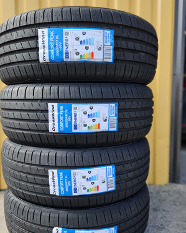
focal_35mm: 30
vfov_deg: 58.3
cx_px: 87
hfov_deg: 48.5
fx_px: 207
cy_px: 140
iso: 32
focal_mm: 5.4
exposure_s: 1/503
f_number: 1.8
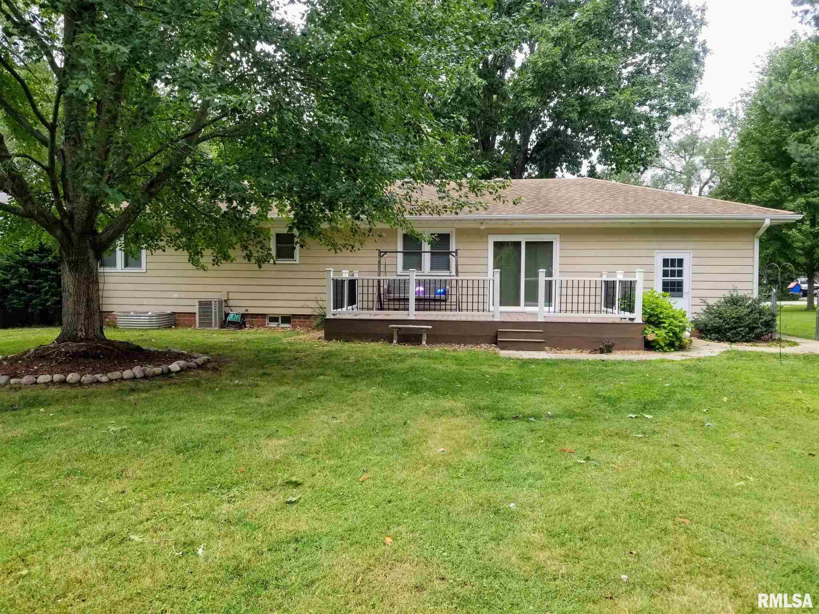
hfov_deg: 67.3
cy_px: 307
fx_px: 615
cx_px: 410
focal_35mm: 26
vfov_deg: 53.1
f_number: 1.7
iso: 50
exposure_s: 1/443
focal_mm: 4.25
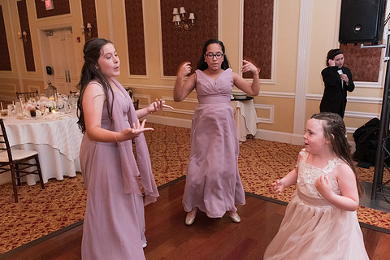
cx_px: 217
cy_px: 141
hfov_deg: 63.5
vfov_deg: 44.9
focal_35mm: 29
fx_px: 314
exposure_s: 1/125
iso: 6400
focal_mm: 24
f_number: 2.8
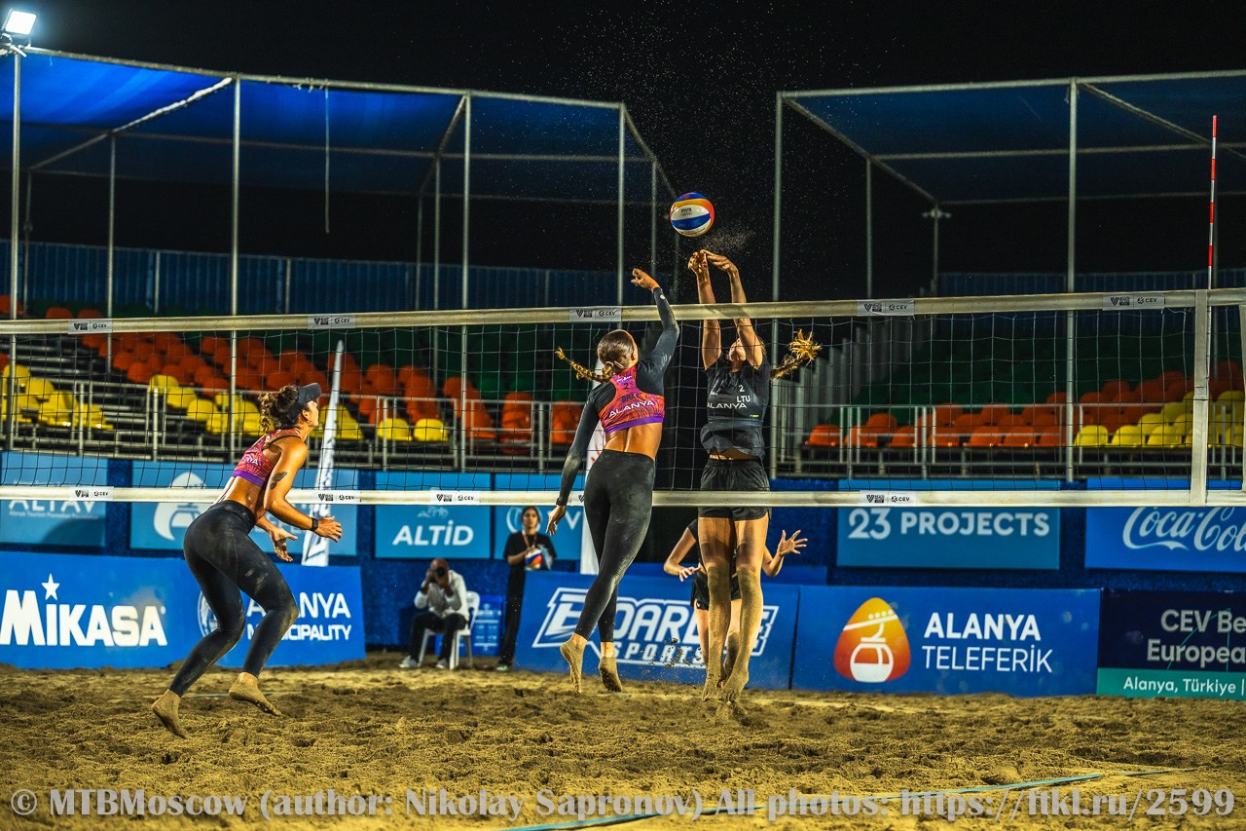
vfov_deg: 14.9
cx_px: 623
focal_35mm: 92
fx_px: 3184
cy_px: 416
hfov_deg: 22.1
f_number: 3.2
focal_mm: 92
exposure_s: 1/1000
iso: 1000
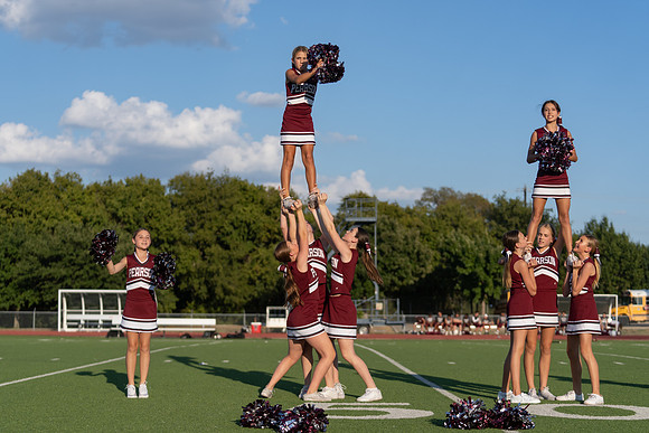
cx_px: 324
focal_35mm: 70
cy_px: 216
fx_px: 1262
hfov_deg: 28.8
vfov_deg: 19.5
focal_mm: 70
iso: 100
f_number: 2.8
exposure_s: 1/2000
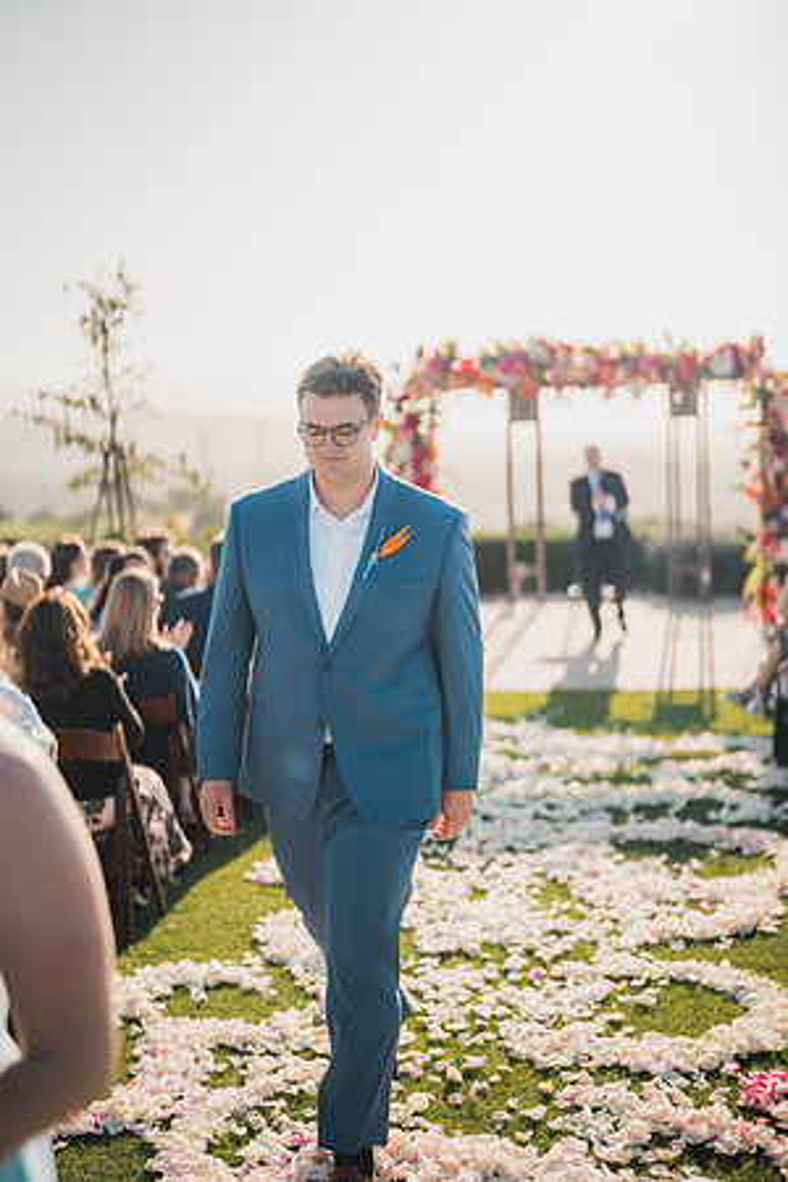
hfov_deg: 27.0
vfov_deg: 39.6
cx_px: 394
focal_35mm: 50
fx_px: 1642
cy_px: 591
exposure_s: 1/8000
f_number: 1.2
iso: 100
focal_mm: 50
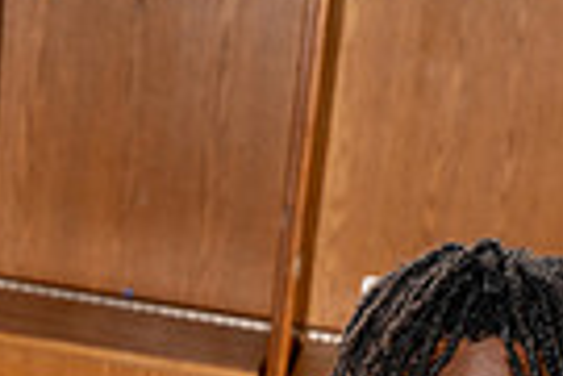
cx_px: 492
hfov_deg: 11.5
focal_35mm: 177
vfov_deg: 7.3
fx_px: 2768
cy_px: 877
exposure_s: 1/250
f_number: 5.6
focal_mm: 53
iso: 100
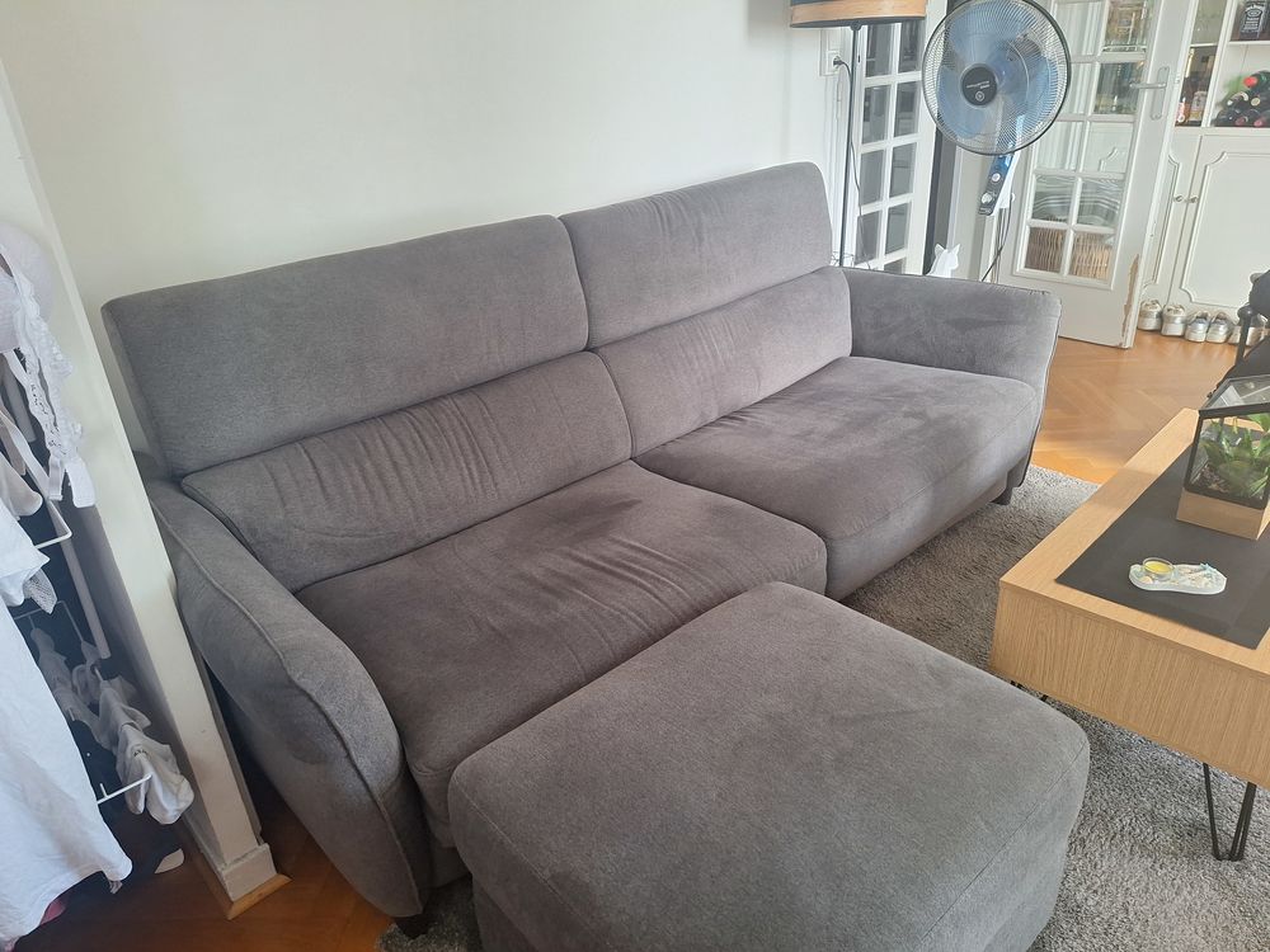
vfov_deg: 58.9
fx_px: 844
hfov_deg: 73.9
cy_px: 476
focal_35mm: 23
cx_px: 635
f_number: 1.8
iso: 100
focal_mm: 5.54
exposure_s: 1/50
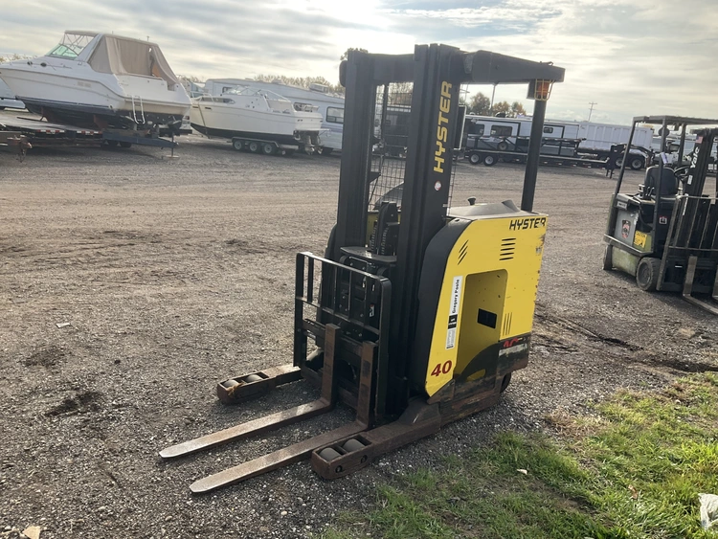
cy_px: 270
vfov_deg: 48.3
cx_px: 359
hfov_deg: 61.6
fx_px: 602
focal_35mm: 29
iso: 25
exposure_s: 1/1098
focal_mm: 3
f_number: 1.8
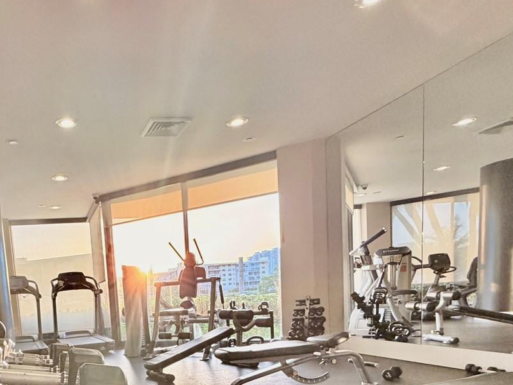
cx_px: 122
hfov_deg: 59.7
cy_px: 349
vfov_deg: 45.0
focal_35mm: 28
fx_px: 415
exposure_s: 1/120
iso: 320
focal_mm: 2.22
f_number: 2.2
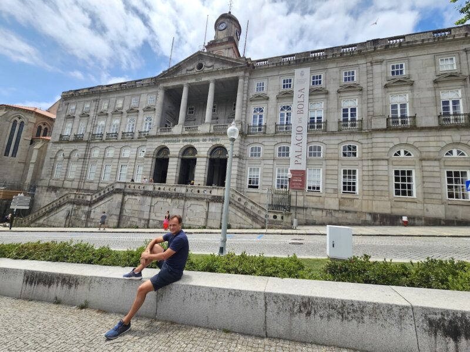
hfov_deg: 106.2
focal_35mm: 13
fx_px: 177
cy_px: 176
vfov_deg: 89.9
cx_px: 235
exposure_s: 1/2296
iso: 50
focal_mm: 2.2
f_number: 2.2
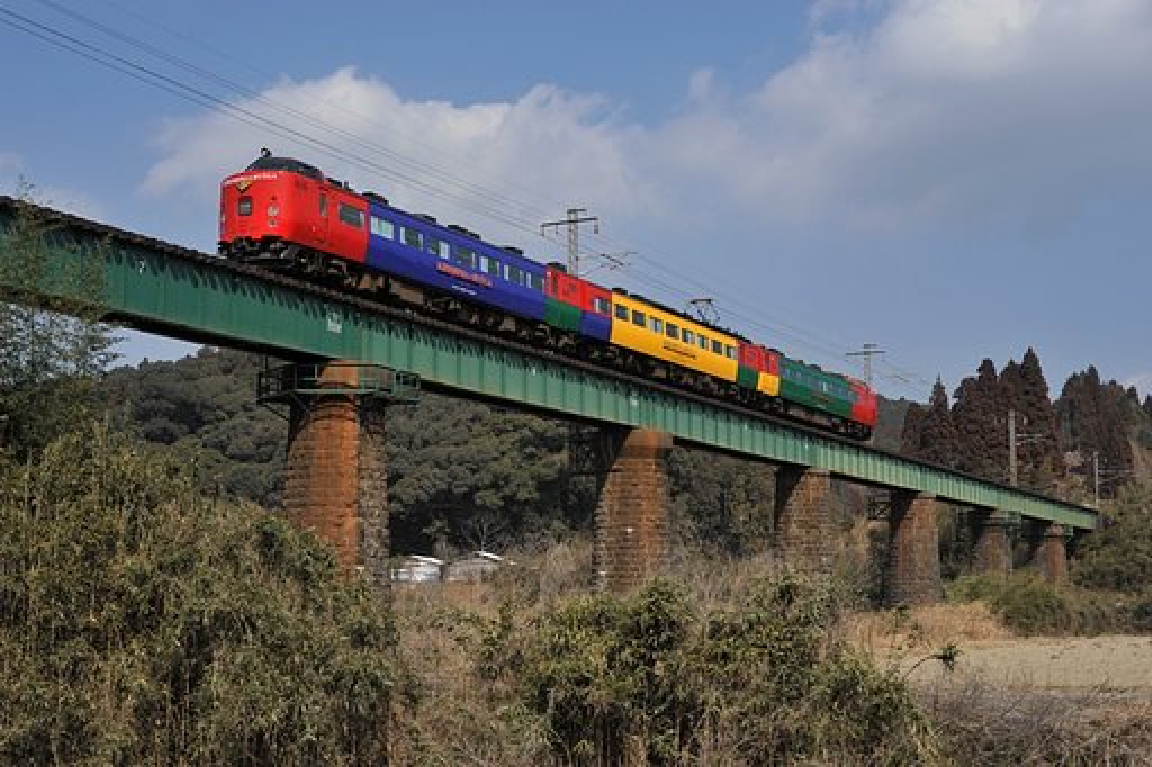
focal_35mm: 50
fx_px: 1599
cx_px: 576
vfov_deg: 27.0
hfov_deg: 39.6
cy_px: 384
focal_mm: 50
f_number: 11
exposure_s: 1/1000
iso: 400
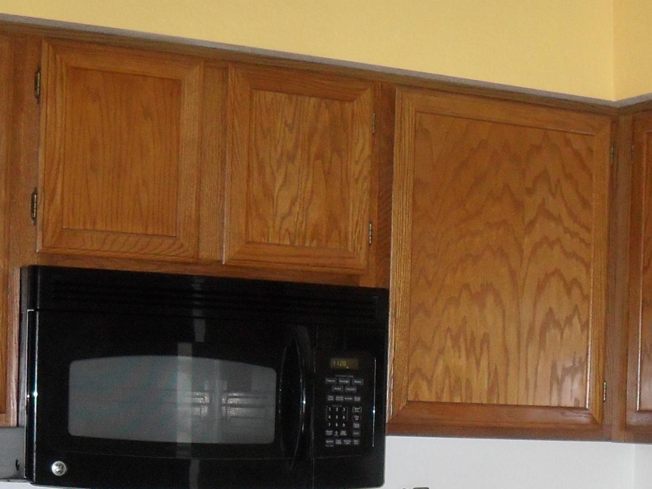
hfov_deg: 22.7
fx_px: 1620
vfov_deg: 16.7
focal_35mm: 86
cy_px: 536
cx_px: 425
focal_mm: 6.2
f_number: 2.8
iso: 200
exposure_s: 1/45
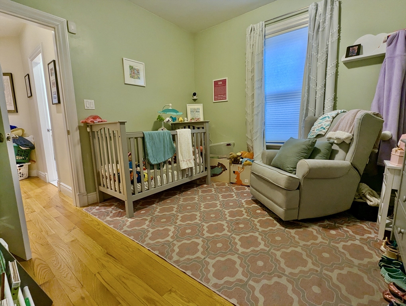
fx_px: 188
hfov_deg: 94.4
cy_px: 153
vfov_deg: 78.2
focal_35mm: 16
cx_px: 203
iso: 111
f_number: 2.2
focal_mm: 2.35
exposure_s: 1/23.8
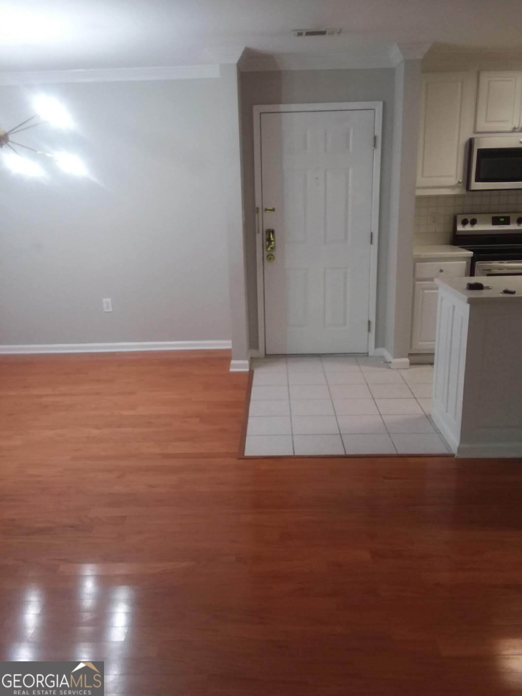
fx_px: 583
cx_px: 261
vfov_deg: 61.7
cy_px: 348
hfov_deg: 48.2
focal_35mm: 29
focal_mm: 2.47
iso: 80
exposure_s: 1/30
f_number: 1.9
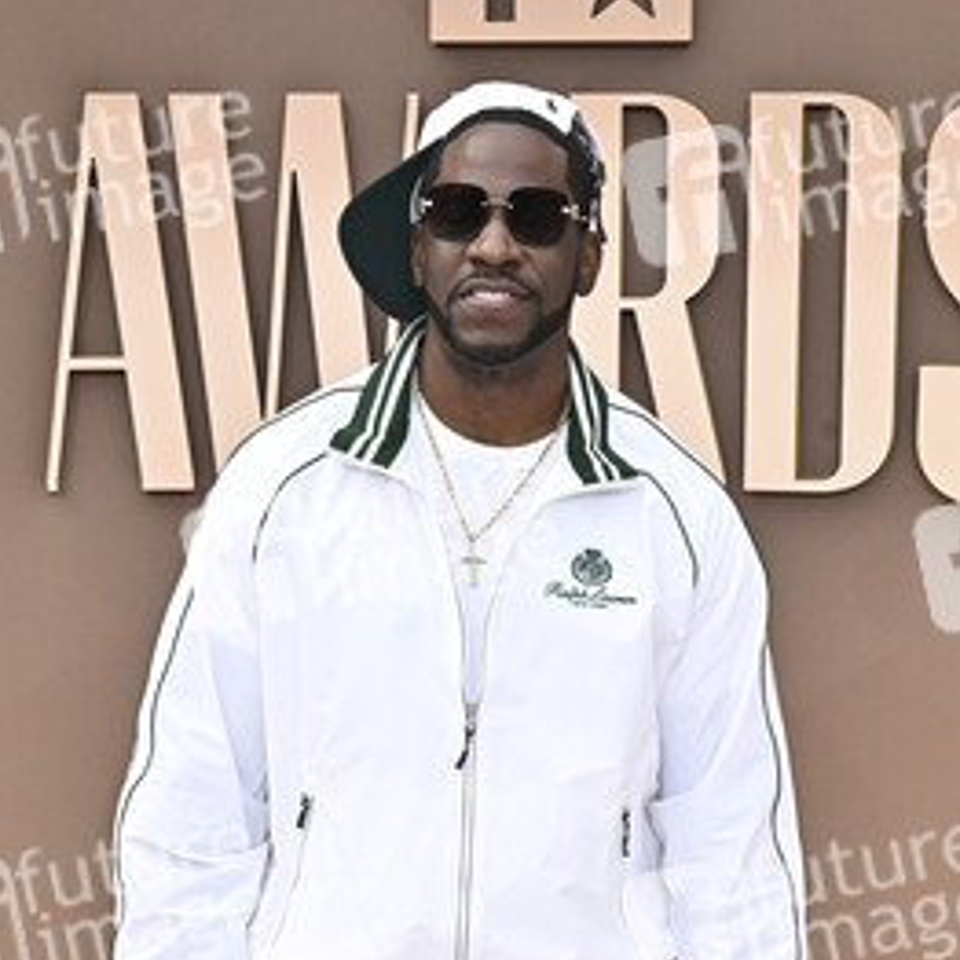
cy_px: 729
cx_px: 476
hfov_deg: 24.7
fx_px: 2196
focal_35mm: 70
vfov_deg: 24.4
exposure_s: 1/320
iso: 400
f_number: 10
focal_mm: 54
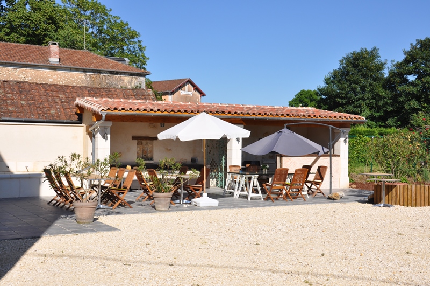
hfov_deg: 41.2
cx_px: 215
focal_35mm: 48
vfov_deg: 28.0
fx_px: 573
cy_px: 143
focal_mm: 32
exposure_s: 1/400
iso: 200
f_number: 10
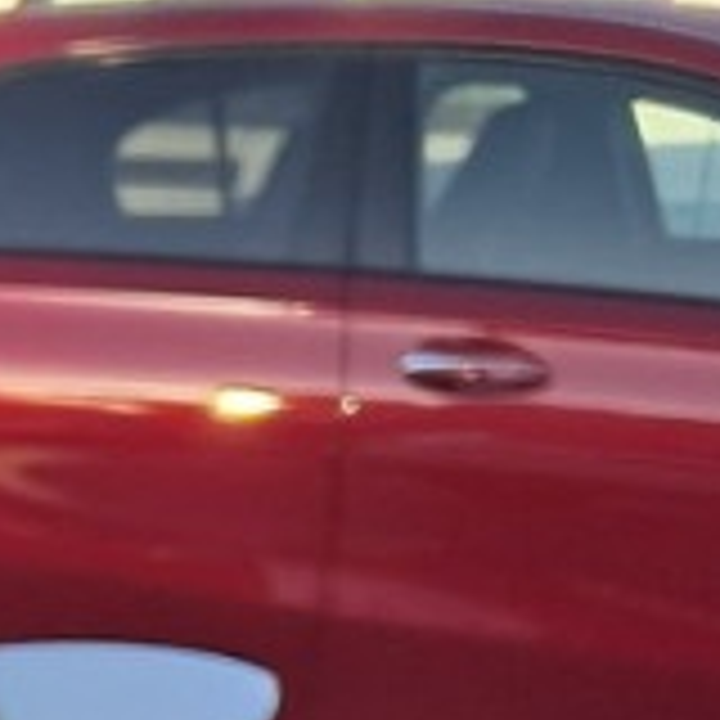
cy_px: 1755
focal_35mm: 191
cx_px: -1485
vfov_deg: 8.4
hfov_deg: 7.8
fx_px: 4495
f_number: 1.8
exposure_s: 1/319
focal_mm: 4
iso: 50
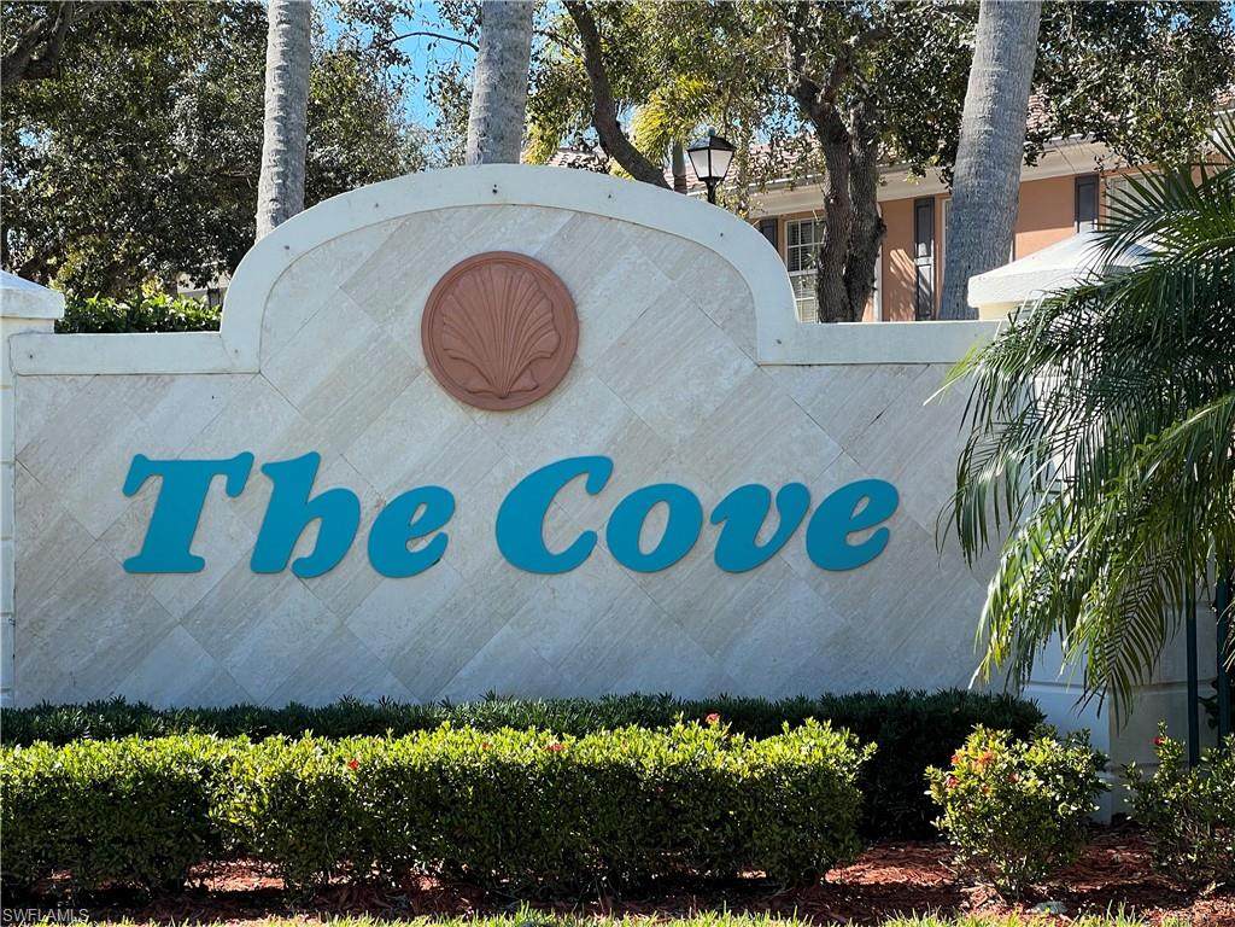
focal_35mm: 77
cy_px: 464
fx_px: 2747
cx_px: 618
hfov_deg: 25.3
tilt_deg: +2.8
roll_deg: +1.0
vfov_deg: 19.1
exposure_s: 1/241
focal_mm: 9
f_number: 2.8
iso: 32
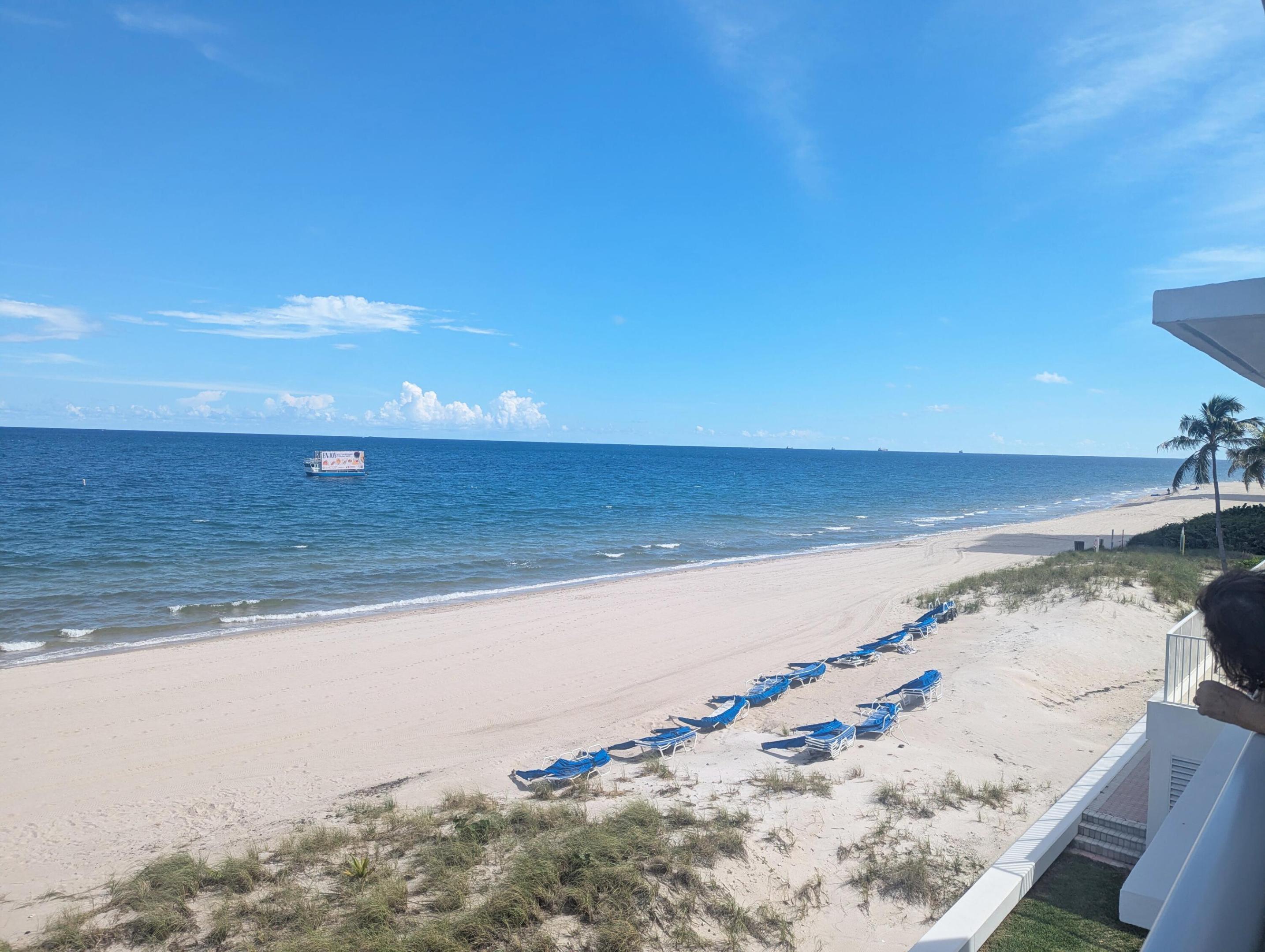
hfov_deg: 71.5
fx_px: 878
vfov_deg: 56.9
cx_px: 632
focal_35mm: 24
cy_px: 476
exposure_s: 1/2632
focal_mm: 6.81
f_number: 1.85
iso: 53
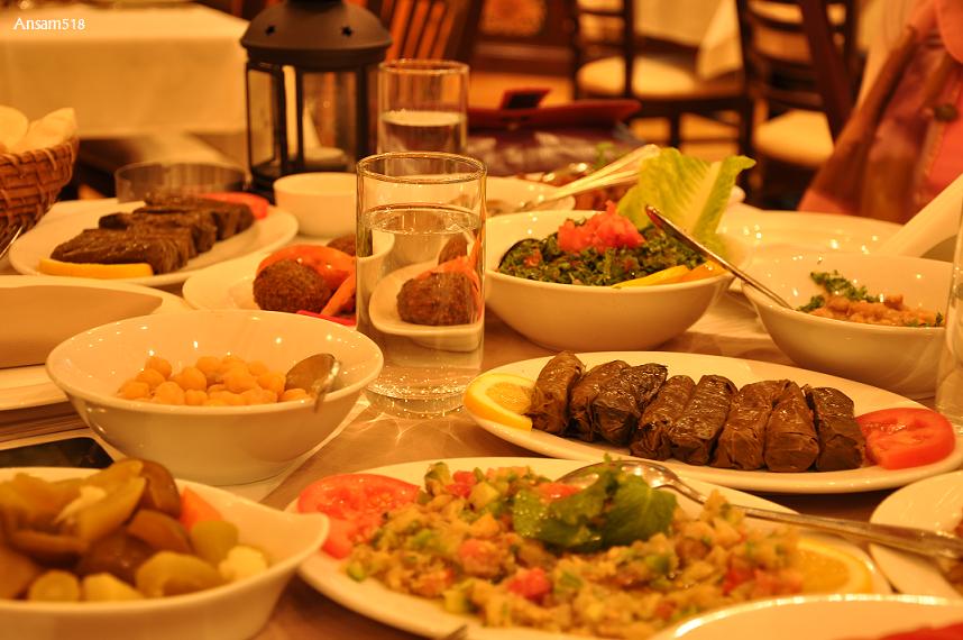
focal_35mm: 60
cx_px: 482
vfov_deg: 22.6
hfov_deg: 33.4
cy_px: 320
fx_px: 1603
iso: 200
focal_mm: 40
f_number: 4.5
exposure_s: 1/4
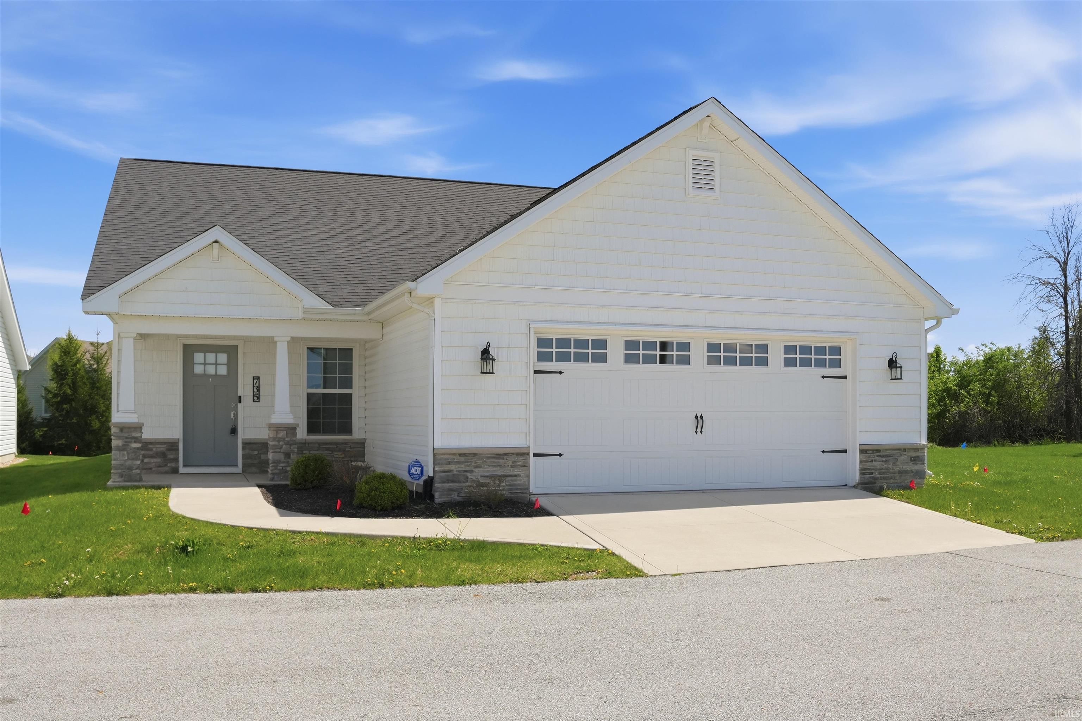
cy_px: 360
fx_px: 1037
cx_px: 541
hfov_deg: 55.1
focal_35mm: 34
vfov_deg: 38.4
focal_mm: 23
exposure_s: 1/4000
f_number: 5
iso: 400
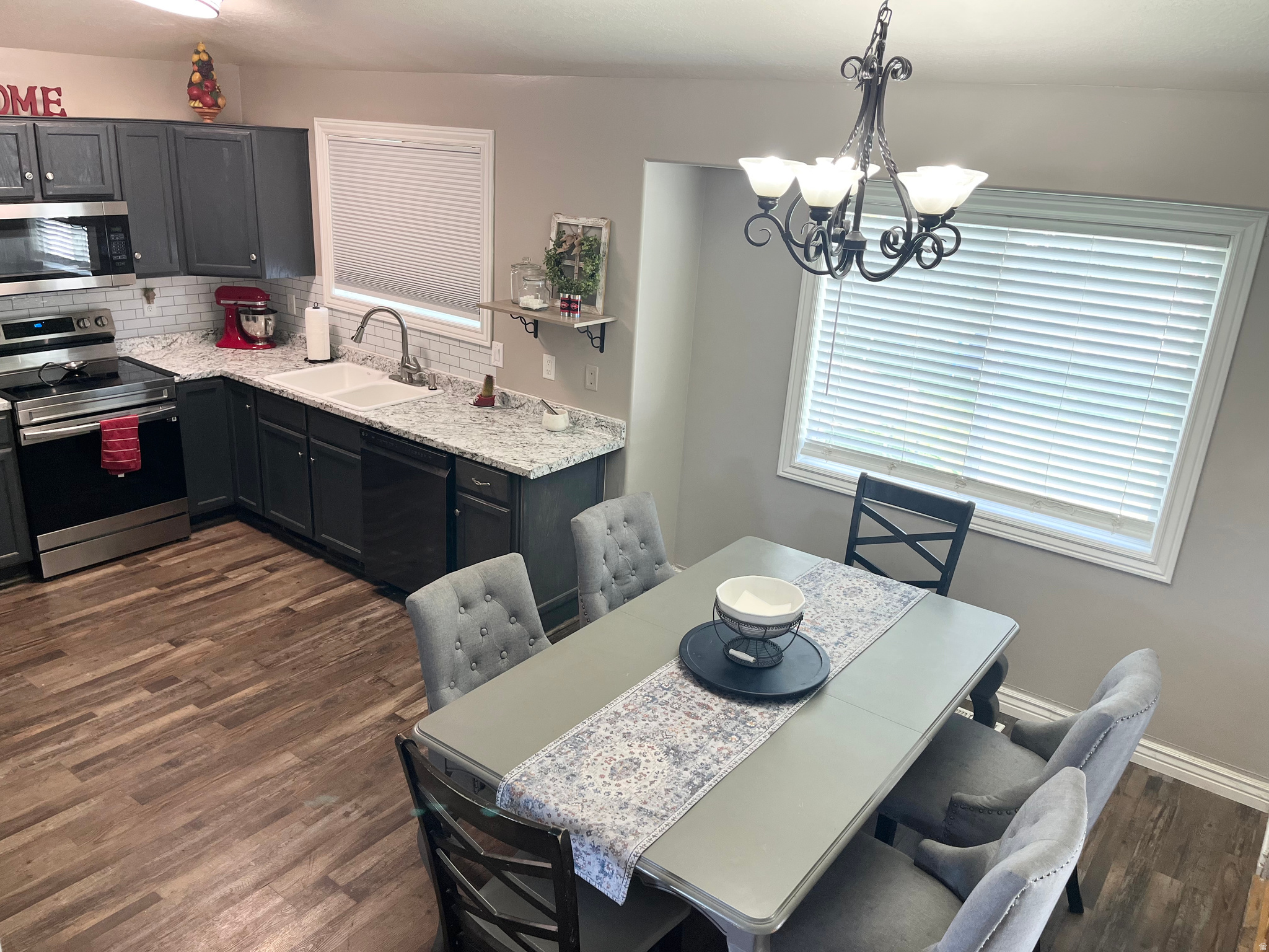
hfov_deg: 67.3
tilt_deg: -19.6
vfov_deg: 53.1
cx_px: 634
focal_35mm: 26
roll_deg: -3.9
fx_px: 953
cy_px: 476
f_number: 1.6
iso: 125
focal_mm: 5.1
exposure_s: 1/120
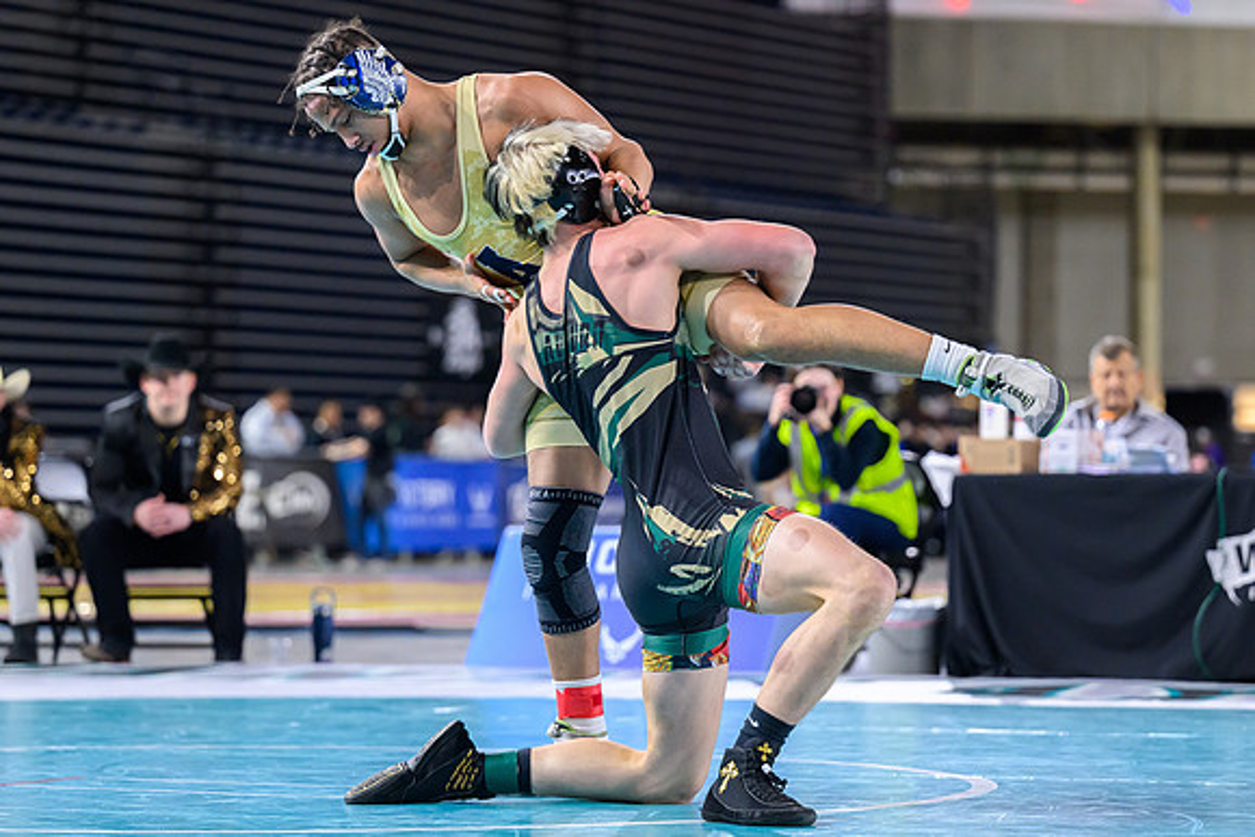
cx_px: 638
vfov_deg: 10.1
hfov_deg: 15.0
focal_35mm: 136
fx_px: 4755
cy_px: 420
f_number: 2.8
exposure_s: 1/800
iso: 3200
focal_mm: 104
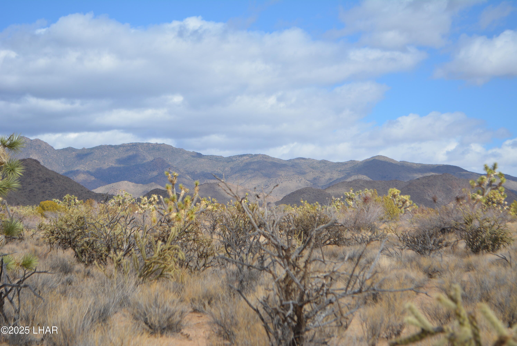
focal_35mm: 82
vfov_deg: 16.6
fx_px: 1186
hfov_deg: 24.6
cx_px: 258
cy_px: 173
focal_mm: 55
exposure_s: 1/1600
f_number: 7.1
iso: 400
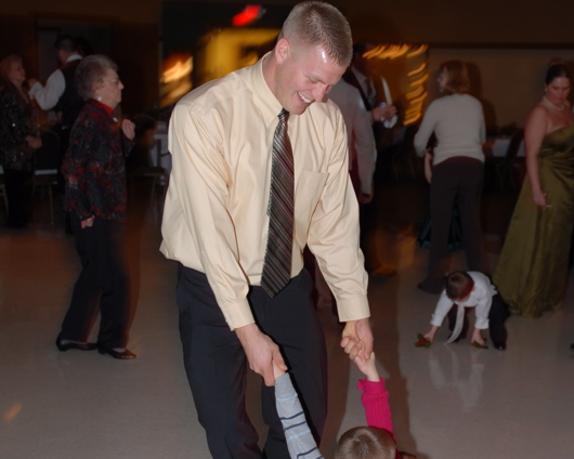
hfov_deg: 36.7
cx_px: 285
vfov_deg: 29.2
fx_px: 866
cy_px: 350
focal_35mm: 51
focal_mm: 24
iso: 100
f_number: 2.8
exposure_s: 1/10
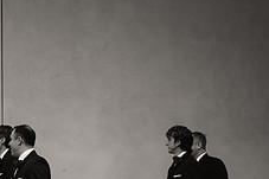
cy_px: 129
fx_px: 956
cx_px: -38
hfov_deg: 15.5
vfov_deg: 10.7
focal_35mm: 128
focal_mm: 50
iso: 800
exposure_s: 1/160
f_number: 4
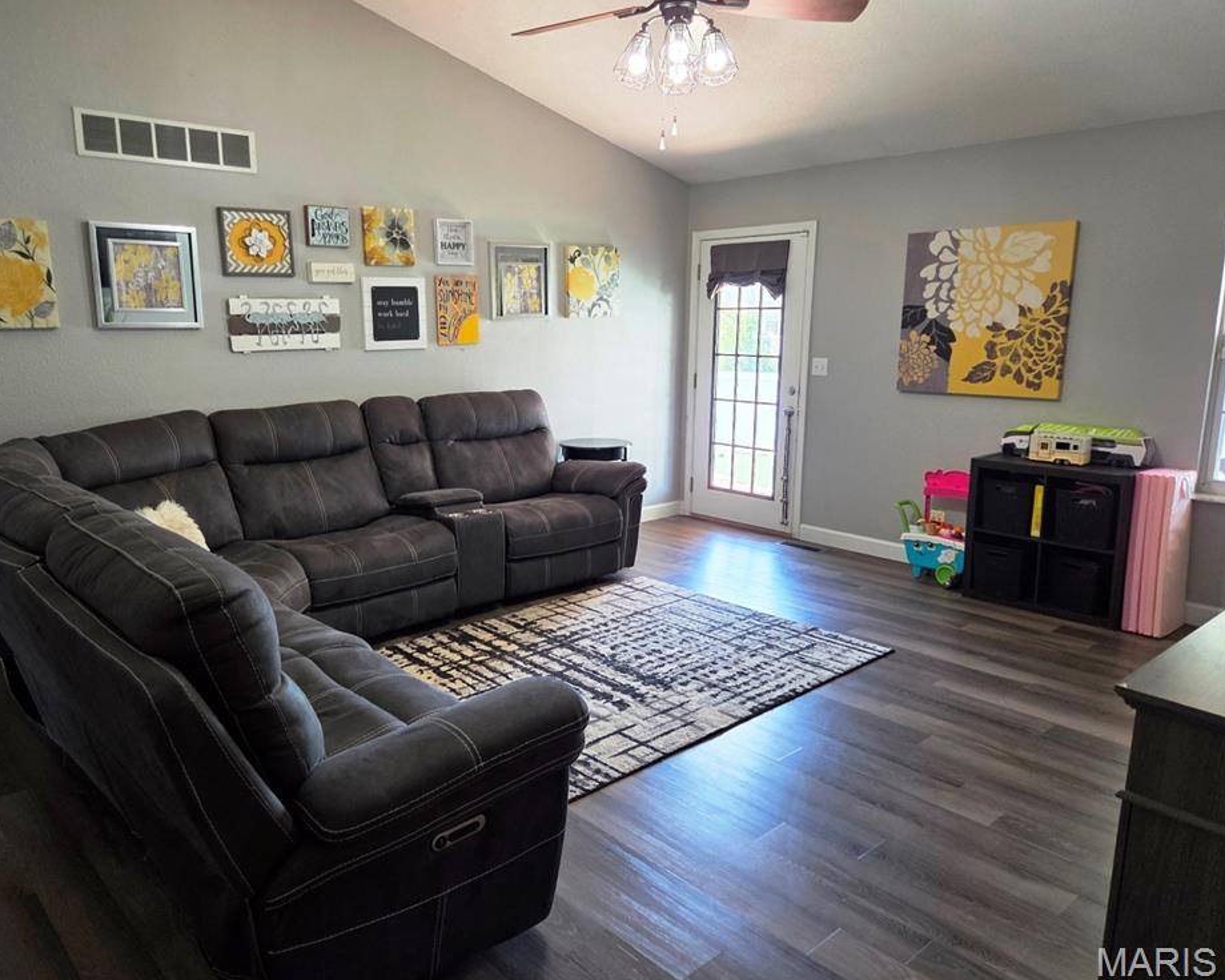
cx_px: 549
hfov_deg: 67.9
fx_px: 906
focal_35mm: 25
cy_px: 479
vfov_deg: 56.8
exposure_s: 1/120
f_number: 1.8
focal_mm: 5.4
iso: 250
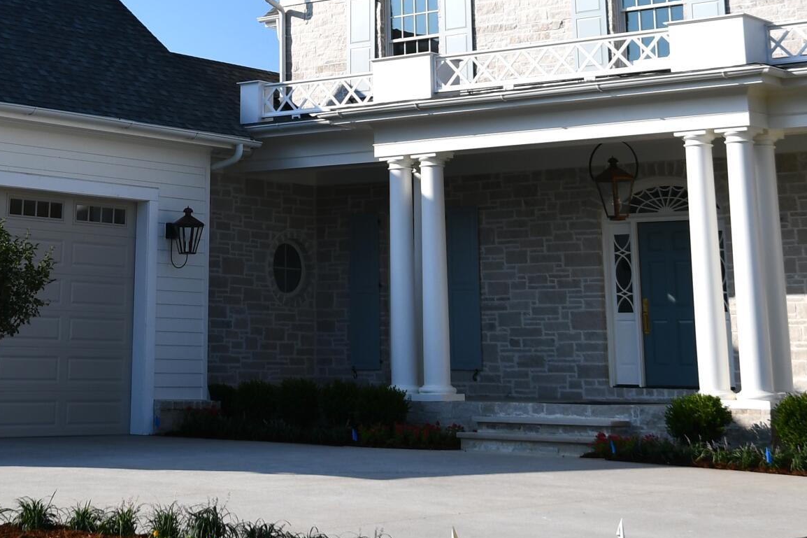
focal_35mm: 78
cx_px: 248
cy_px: -147
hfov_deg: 25.8
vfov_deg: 16.6
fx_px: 1748
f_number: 9
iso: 100
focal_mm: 20
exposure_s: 1/320
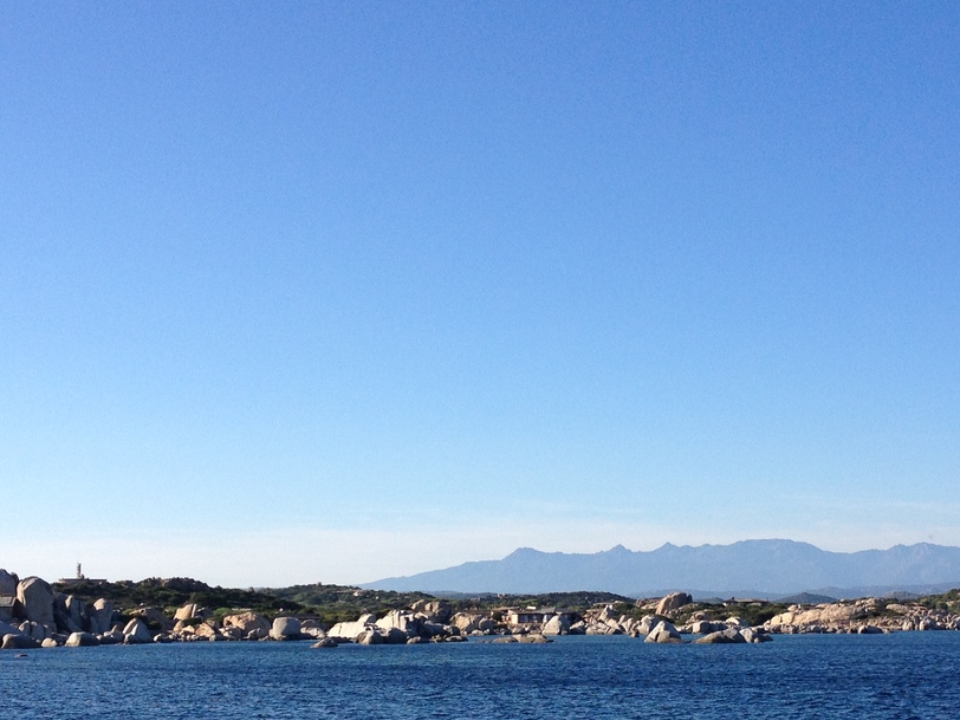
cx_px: 605
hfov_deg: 28.1
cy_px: 515
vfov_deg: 21.2
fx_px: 1914
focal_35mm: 69
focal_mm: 4.28
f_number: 2.4
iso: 64
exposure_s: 1/1577
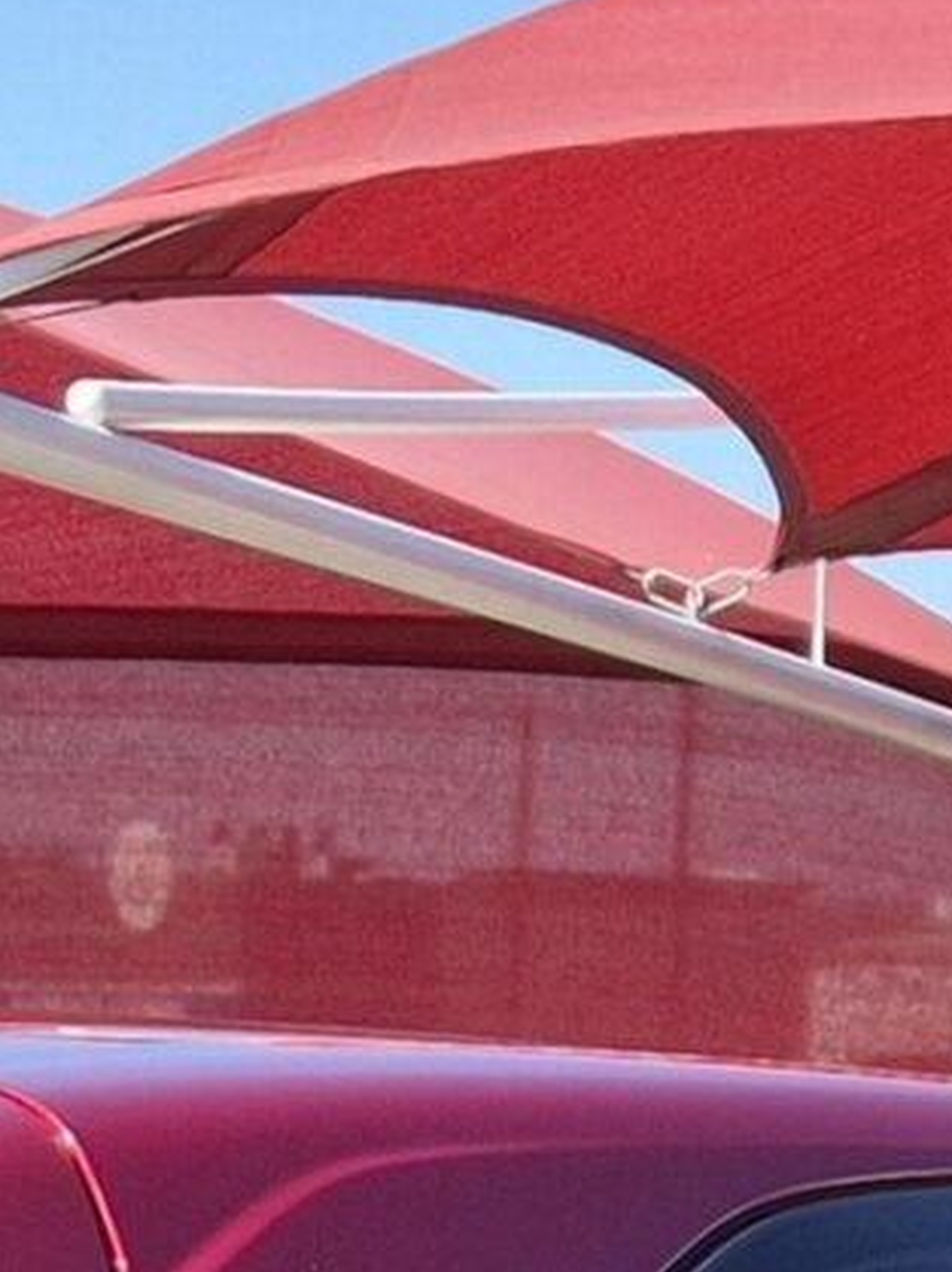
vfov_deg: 12.1
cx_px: 192
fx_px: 5176
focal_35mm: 141
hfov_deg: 10.5
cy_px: 2686
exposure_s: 1/826
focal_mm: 5.4
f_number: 1.8
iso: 25
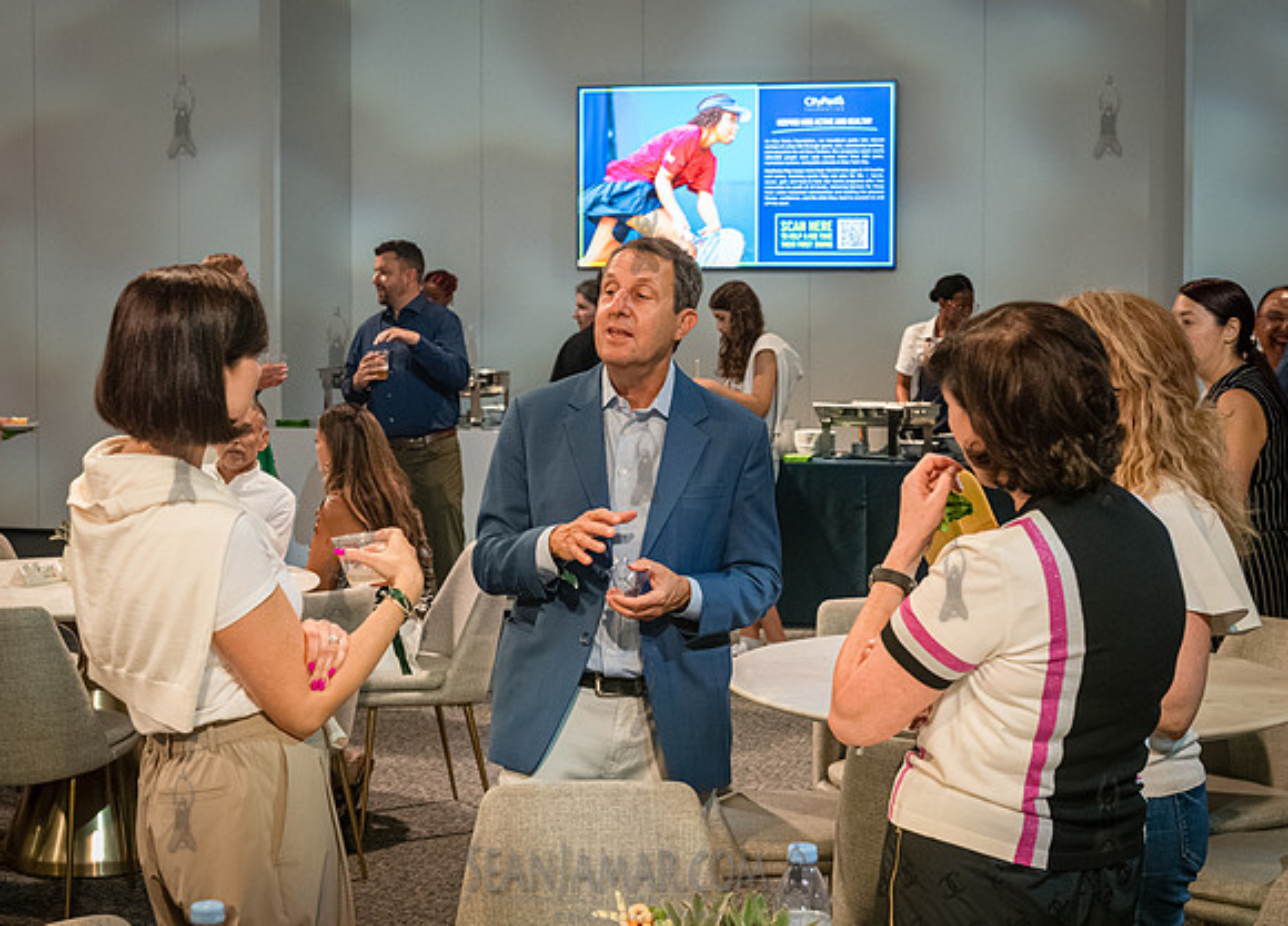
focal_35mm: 61
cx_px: 640
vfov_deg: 23.4
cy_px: 372
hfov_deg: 32.1
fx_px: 2235
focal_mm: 48
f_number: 5.6
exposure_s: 1/200
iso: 8000
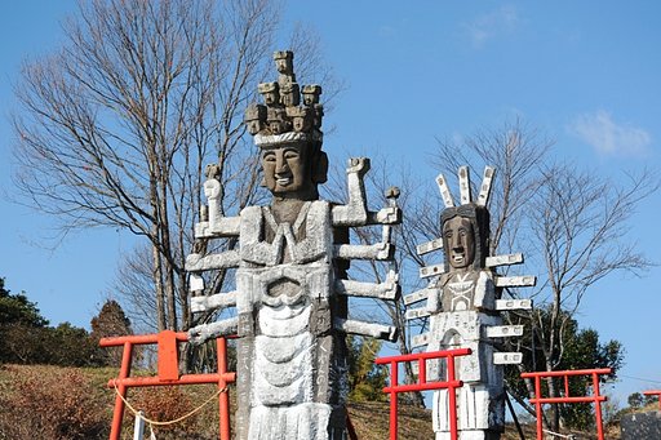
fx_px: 1505
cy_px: 220
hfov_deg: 24.8
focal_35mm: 82
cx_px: 330
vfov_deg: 16.6
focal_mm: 82
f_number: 10
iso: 400
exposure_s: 1/1000
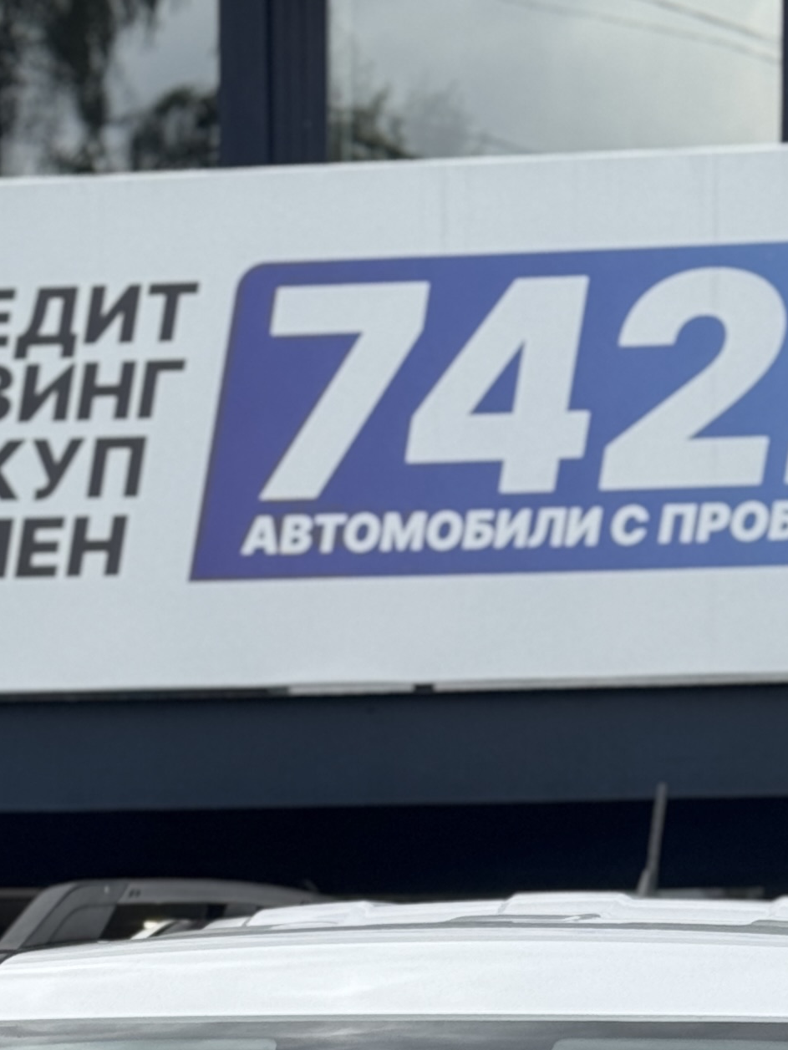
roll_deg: +0.6
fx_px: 4673
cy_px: 1343
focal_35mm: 154
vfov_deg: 12.4
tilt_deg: -2.2
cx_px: 217
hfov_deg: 9.6
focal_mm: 6.76
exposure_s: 1/1984
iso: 64
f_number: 1.78
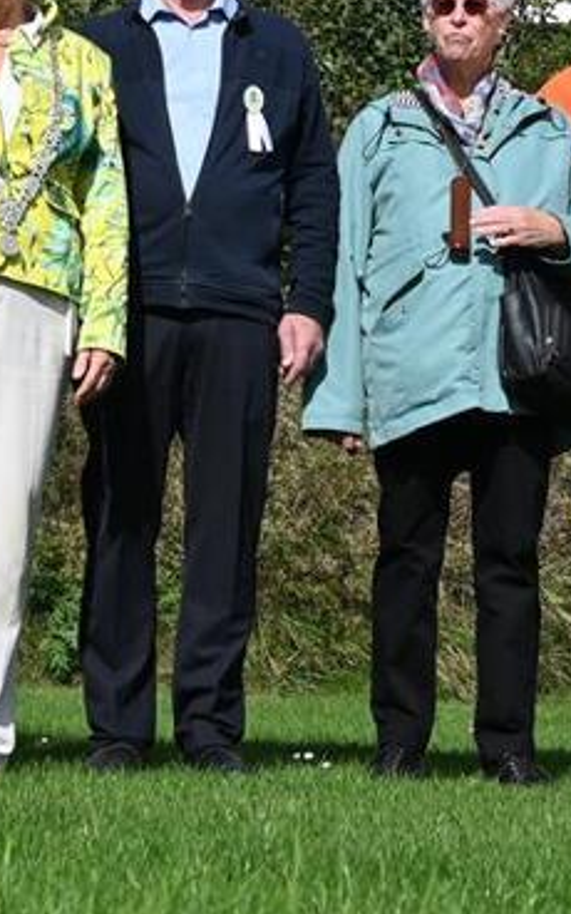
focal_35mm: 115
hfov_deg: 11.2
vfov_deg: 17.9
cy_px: 129
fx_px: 2863
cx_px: -52
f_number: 8
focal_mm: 27.5
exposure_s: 1/500
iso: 100
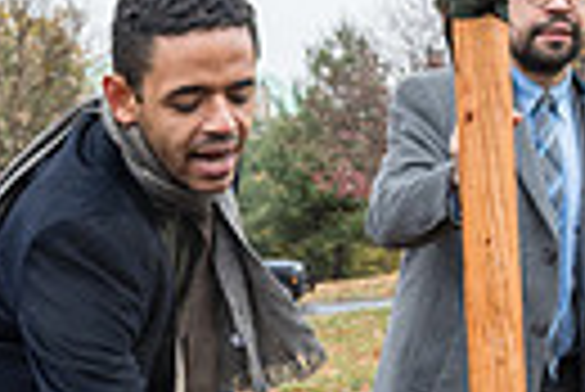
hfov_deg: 18.7
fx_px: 1741
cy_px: 489
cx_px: 54
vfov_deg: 12.5
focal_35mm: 107
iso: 500
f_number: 6.3
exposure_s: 1/250
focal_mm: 24
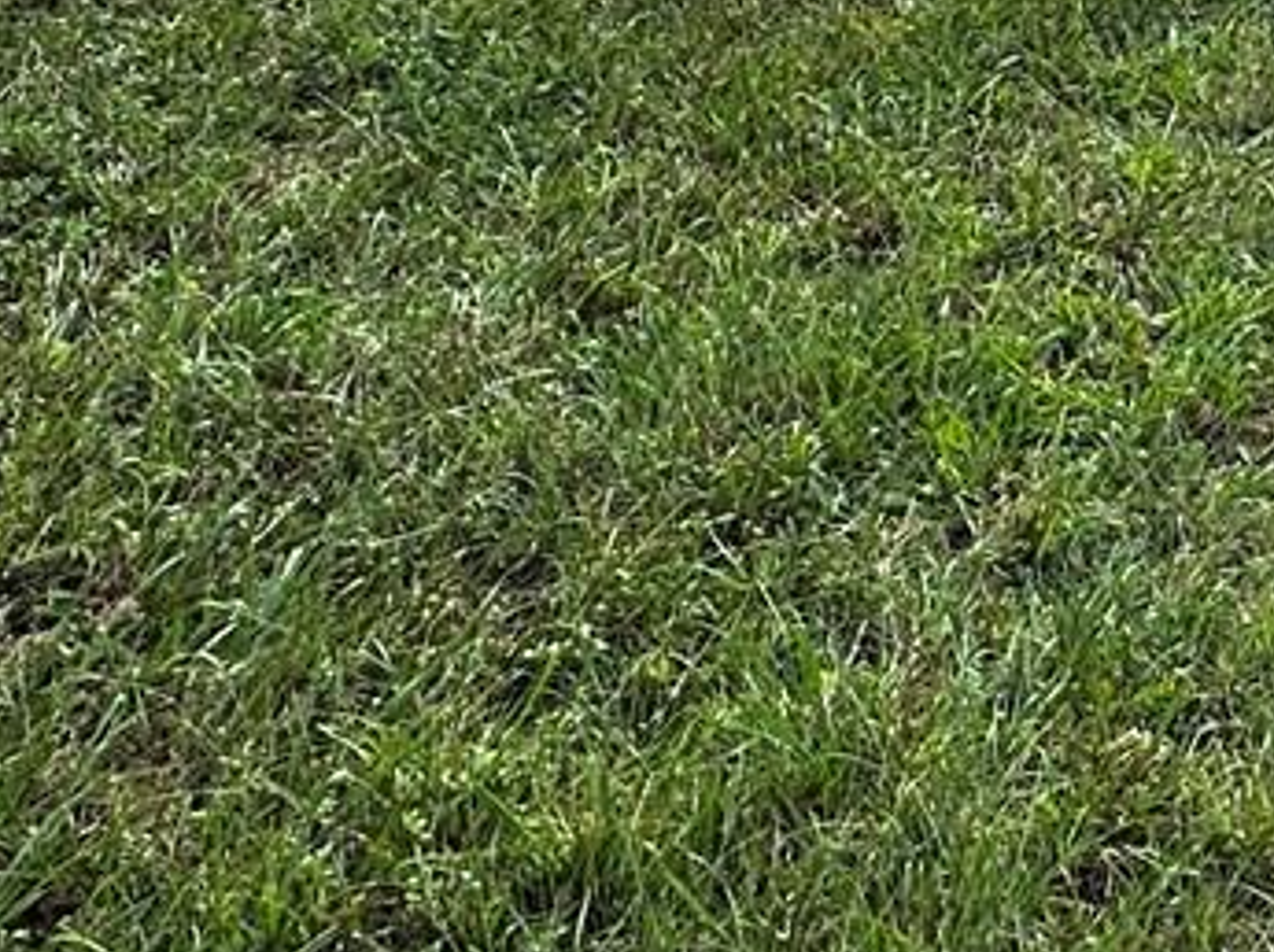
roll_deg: +0.2
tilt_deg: +2.7
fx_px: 2390
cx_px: 1352
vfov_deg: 17.7
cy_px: -812
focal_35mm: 65
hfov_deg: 27.6
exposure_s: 1/812
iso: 50
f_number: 2.2
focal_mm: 2.22
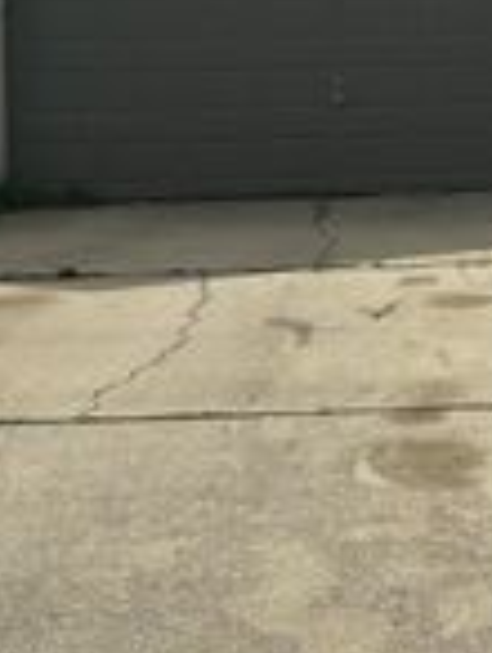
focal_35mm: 89
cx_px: 604
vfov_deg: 21.6
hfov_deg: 15.9
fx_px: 1682
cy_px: 87
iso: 50
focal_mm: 5.7
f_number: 1.5
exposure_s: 1/9434
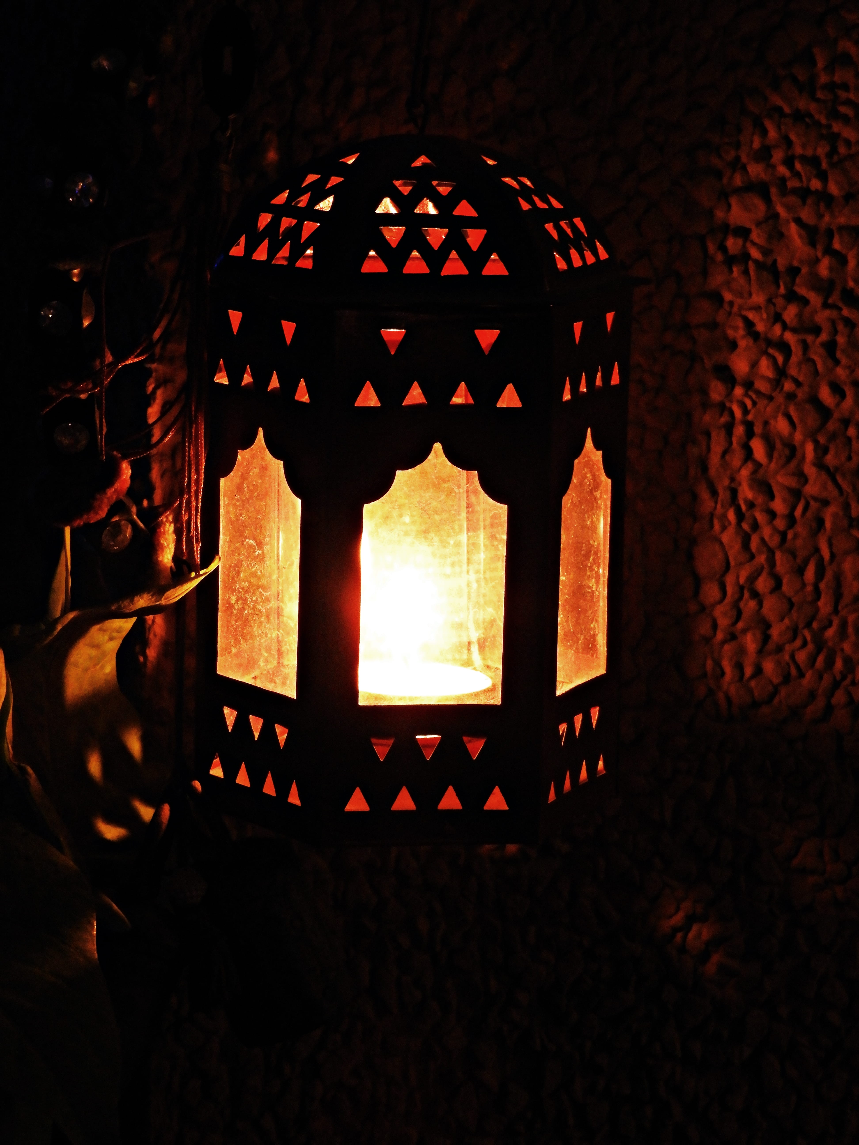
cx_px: 430
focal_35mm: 135
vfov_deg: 14.6
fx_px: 4467
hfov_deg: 11.0
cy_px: 572
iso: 800
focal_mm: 24.2
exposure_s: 1/6
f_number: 5
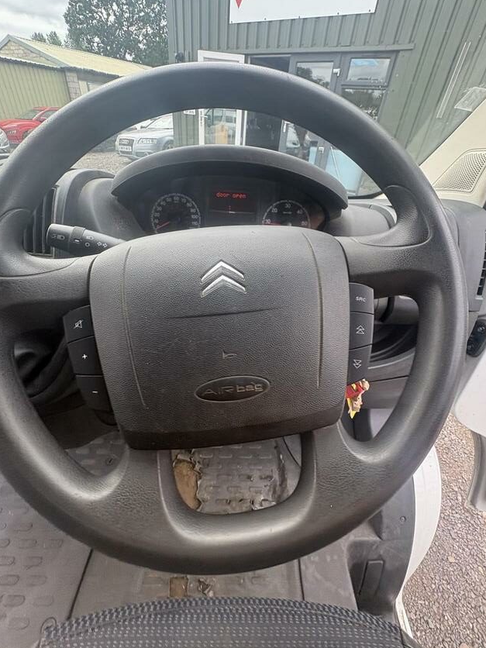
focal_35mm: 15
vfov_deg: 98.1
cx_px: 243
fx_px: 281
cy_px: 305
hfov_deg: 81.7
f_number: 2.2
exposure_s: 1/141
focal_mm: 2.22
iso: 80
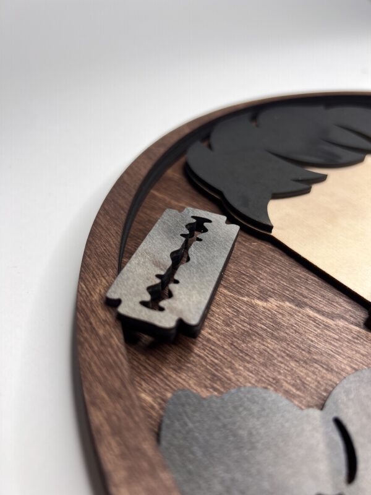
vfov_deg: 67.3
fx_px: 372
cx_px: 186
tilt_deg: -40.5
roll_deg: -2.8
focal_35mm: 26
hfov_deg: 53.1
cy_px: 248
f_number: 1.5
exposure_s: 1/184
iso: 40
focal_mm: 5.7
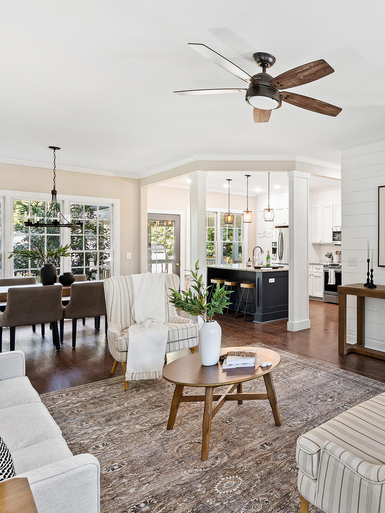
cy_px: 247
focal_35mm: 23
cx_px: 367
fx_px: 341
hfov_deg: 50.1
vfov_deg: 73.9
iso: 100
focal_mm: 10
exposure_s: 1/1.67
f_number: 8
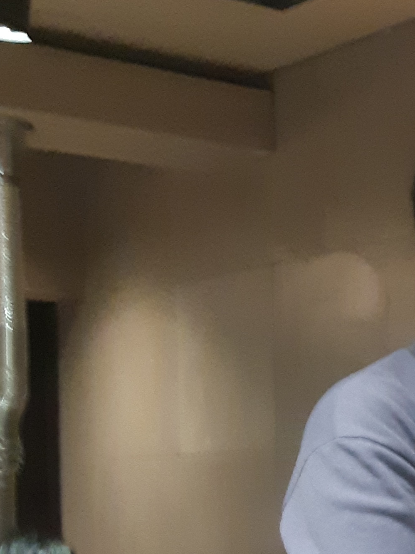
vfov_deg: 21.4
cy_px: 485
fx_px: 1439
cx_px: 667
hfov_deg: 14.9
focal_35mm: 90
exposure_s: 1/24
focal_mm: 3.93
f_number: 1.7
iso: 400
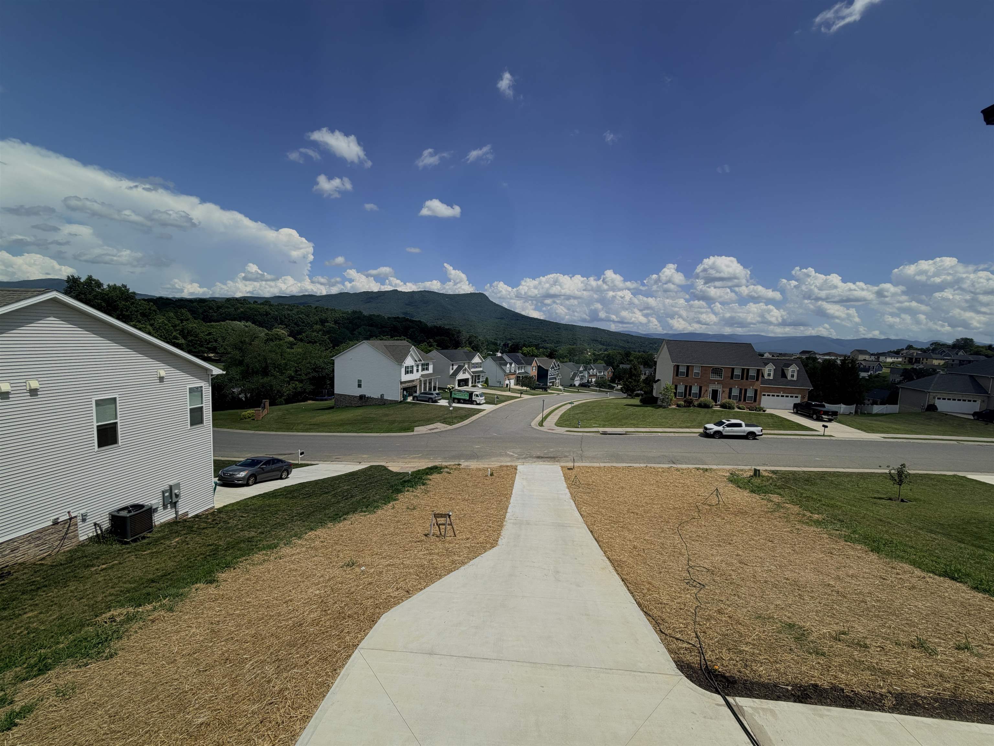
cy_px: 373
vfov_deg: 85.7
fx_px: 402
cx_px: 497
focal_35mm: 14
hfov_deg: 102.1
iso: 20
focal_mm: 2.22
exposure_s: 1/985
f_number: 2.2
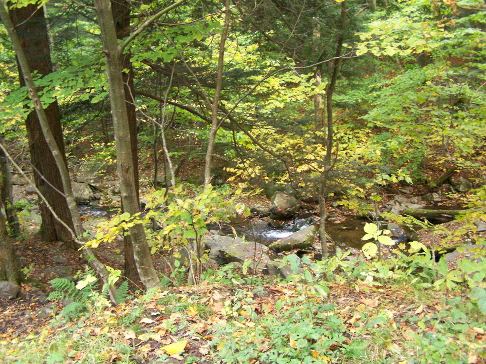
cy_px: 182
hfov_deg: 49.0
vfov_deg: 37.7
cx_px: 243
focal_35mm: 38
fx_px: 534
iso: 400
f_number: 2.8
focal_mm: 6.3
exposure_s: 1/50
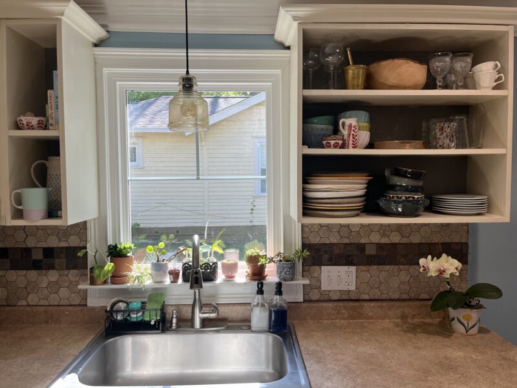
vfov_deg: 53.1
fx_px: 388
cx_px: 258
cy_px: 194
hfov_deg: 67.3
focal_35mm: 26
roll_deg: +0.5
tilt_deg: -1.5
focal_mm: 5.1
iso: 40
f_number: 1.6
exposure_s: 1/204
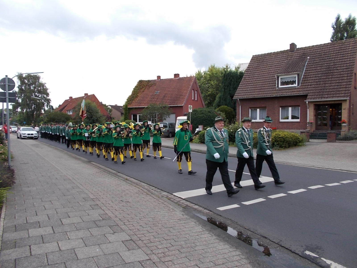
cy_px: 134
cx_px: 178
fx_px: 268
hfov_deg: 67.3
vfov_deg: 53.1
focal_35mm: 26
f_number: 3.2
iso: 80
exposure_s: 1/30
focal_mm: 4.6
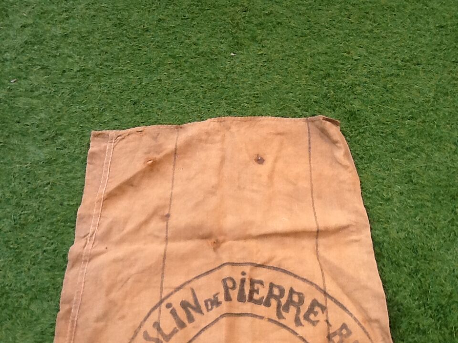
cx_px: 229
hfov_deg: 42.9
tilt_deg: -58.3
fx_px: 582
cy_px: 172
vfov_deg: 32.9
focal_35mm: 44
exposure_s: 1/278
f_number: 2.4
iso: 40
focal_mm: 2.03
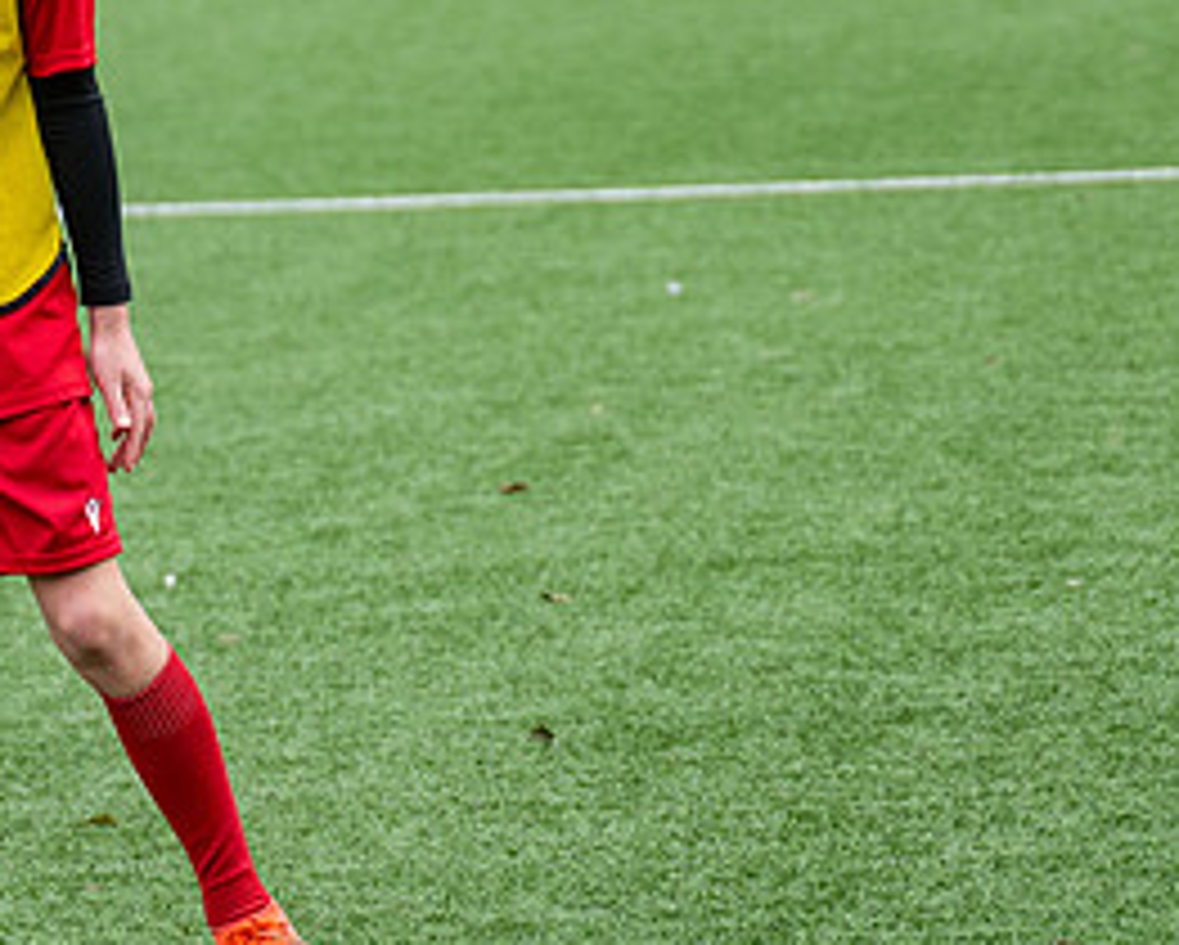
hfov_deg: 4.6
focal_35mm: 416
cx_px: -186
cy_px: 414
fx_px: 14527
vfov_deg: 3.7
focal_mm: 115
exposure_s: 1/500
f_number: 4
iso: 200
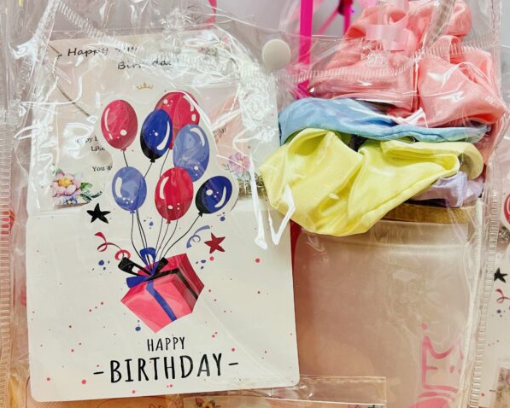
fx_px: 513
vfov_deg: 43.1
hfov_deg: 52.8
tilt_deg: -9.0
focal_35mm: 34
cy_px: 253
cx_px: 255
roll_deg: -3.3
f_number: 1.5
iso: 125
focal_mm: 5.7
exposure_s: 1/60
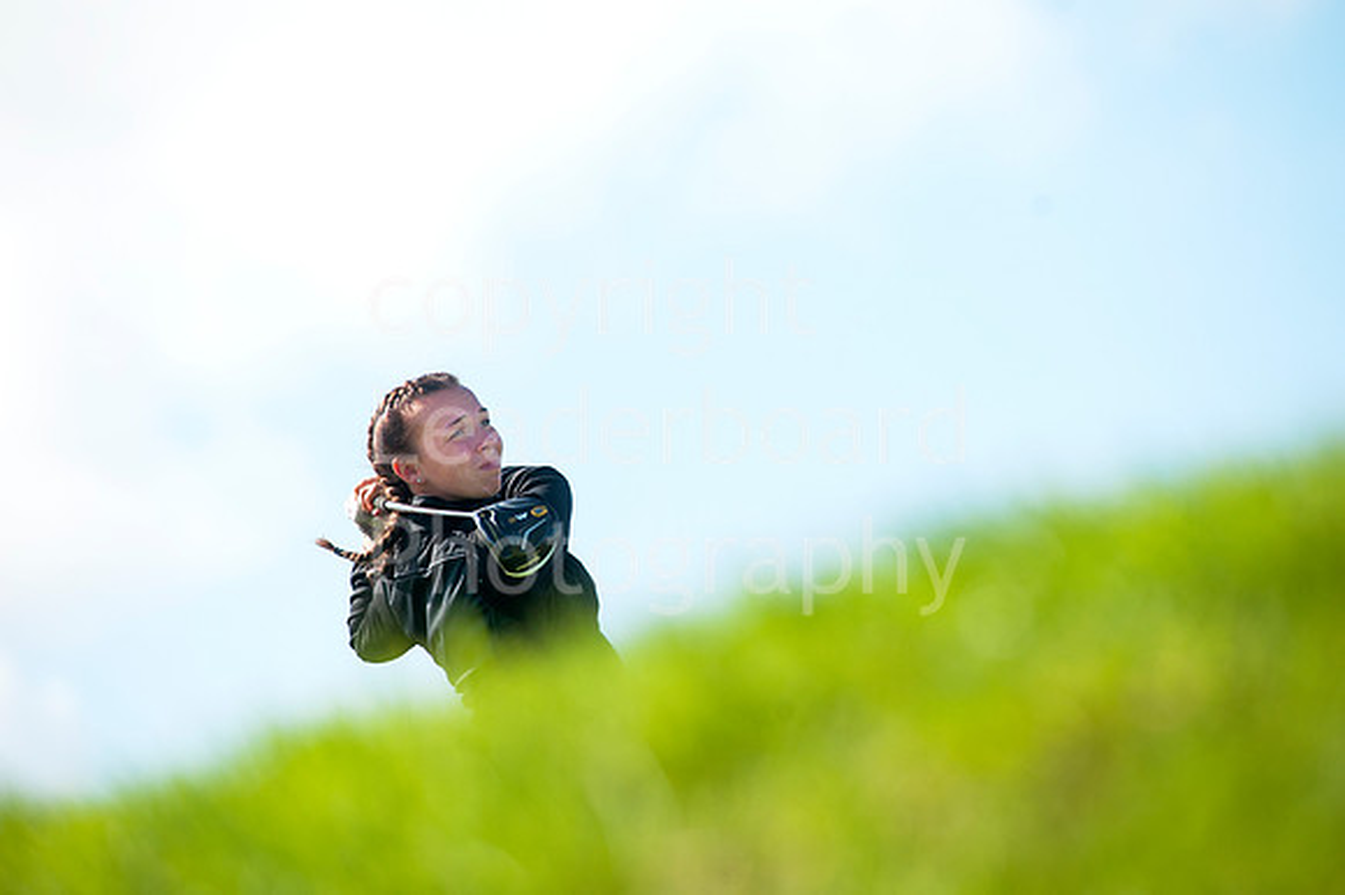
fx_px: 11202
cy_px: 448
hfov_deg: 6.9
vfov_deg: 4.6
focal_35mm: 300
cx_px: 672
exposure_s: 1/3200
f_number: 6.3
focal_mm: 300
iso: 500
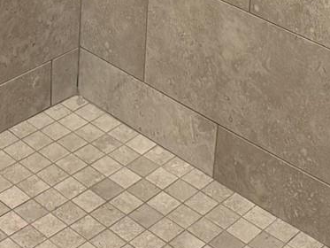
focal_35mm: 103
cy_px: -258
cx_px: 106
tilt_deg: -11.6
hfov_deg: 19.0
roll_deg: -2.2
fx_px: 982
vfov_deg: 12.5
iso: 250
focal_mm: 6.76
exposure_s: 1/60
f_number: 1.78
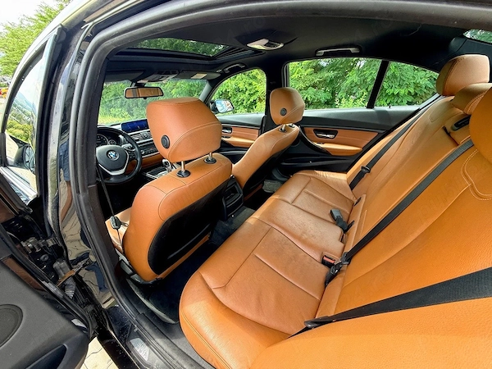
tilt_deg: -29.5
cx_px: 246
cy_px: 184
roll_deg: +0.5
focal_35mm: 14
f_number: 2.2
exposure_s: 1/99
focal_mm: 2.22
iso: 64
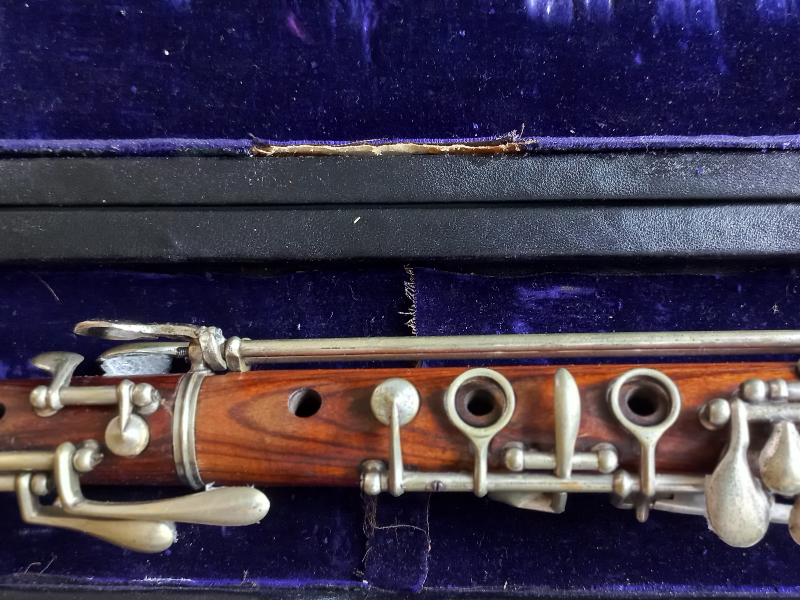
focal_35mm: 42
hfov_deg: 44.8
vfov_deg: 34.3
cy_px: 287
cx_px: 426
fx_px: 971
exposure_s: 1/25
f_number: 1.8
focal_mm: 4.6
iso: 320
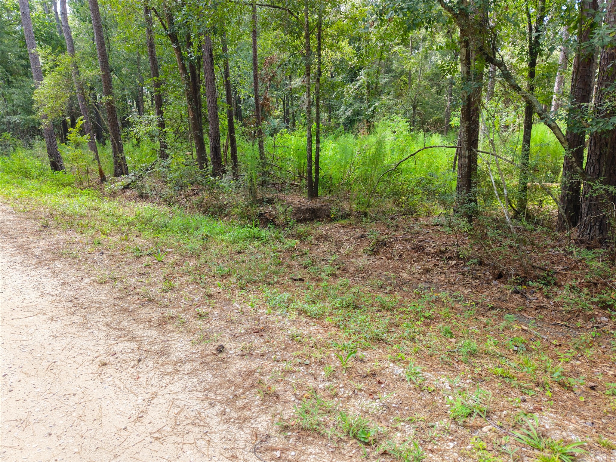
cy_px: 231
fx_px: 427
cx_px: 308
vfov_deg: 56.8
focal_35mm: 24
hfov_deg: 71.6
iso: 260
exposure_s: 1/640
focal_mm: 8.67
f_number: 1.8
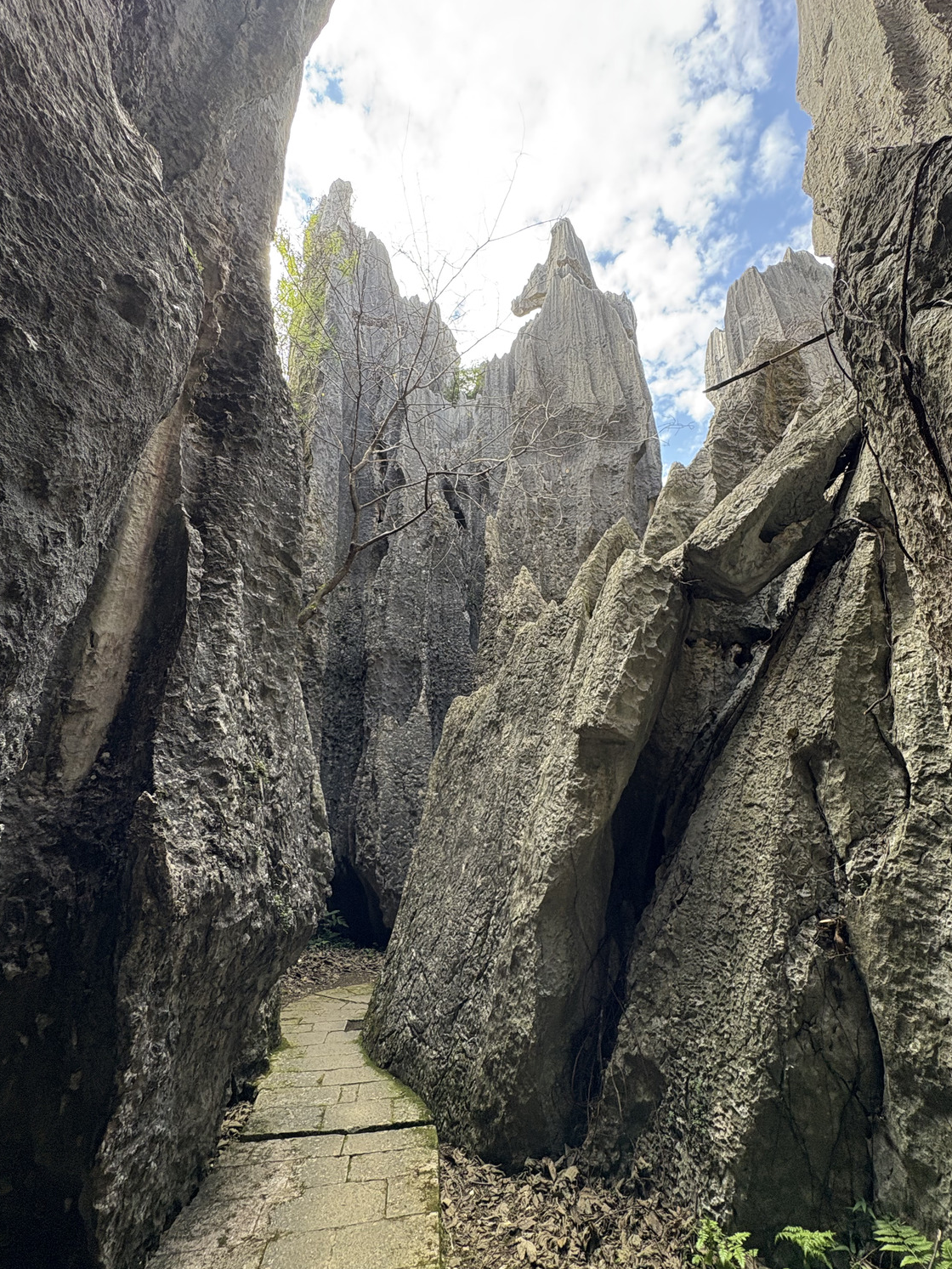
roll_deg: +0.7
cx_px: 497
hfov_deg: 81.7
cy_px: 637
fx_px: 550
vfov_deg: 98.2
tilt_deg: +20.4
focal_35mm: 15
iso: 40
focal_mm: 2.22
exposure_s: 1/99
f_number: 2.2
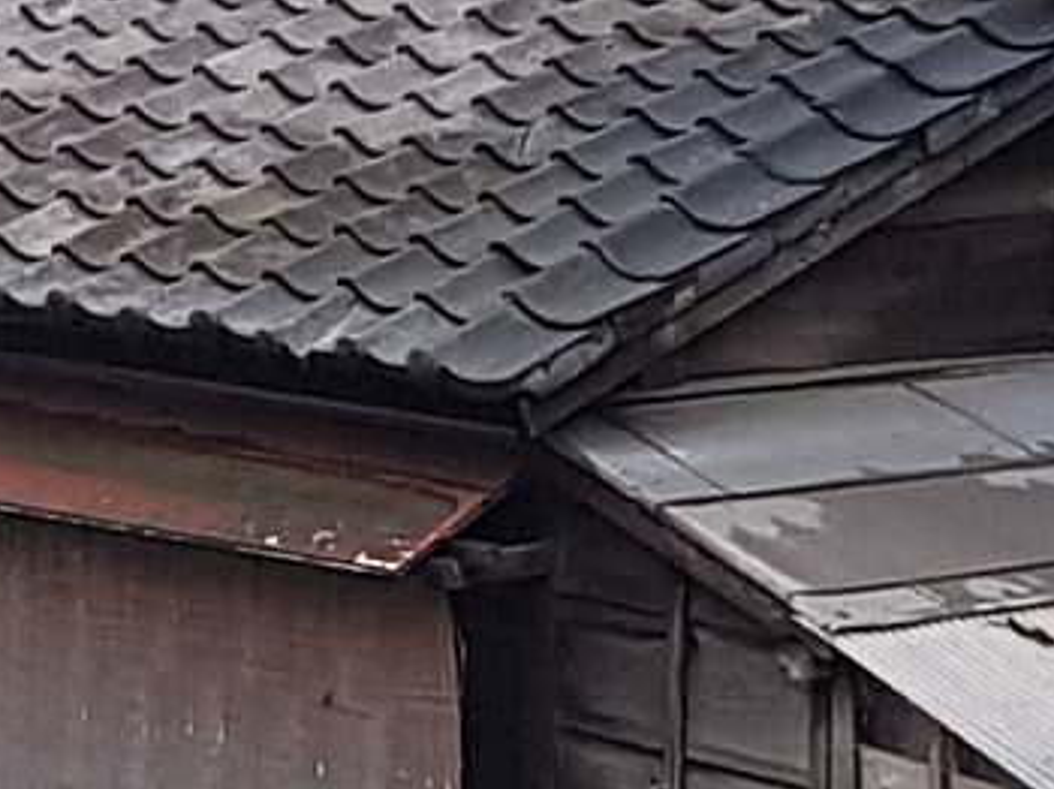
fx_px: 3621
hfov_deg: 16.3
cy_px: -99
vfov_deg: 12.2
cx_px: 96
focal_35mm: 119
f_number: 1.7
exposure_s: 1/141
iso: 50
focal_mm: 4.2
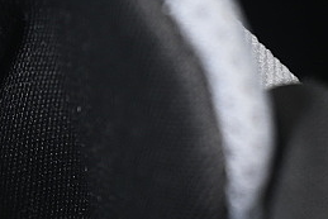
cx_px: -239
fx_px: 2853
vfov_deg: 4.4
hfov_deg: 6.5
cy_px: 197
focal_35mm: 313
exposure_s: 1/80
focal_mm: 50
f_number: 7.1
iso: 160
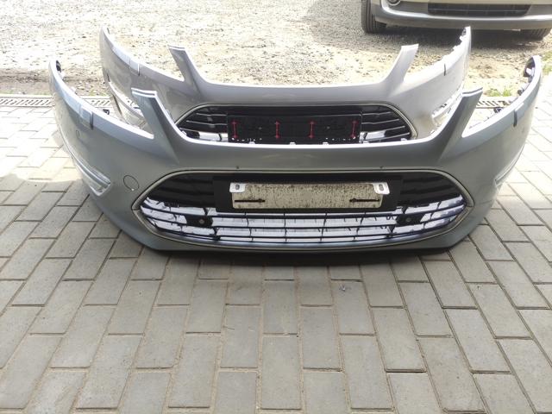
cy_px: 207
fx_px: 399
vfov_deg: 54.9
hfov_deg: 69.4
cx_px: 276
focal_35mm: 25
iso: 100
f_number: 1.89
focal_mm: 5.43
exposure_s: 1/263
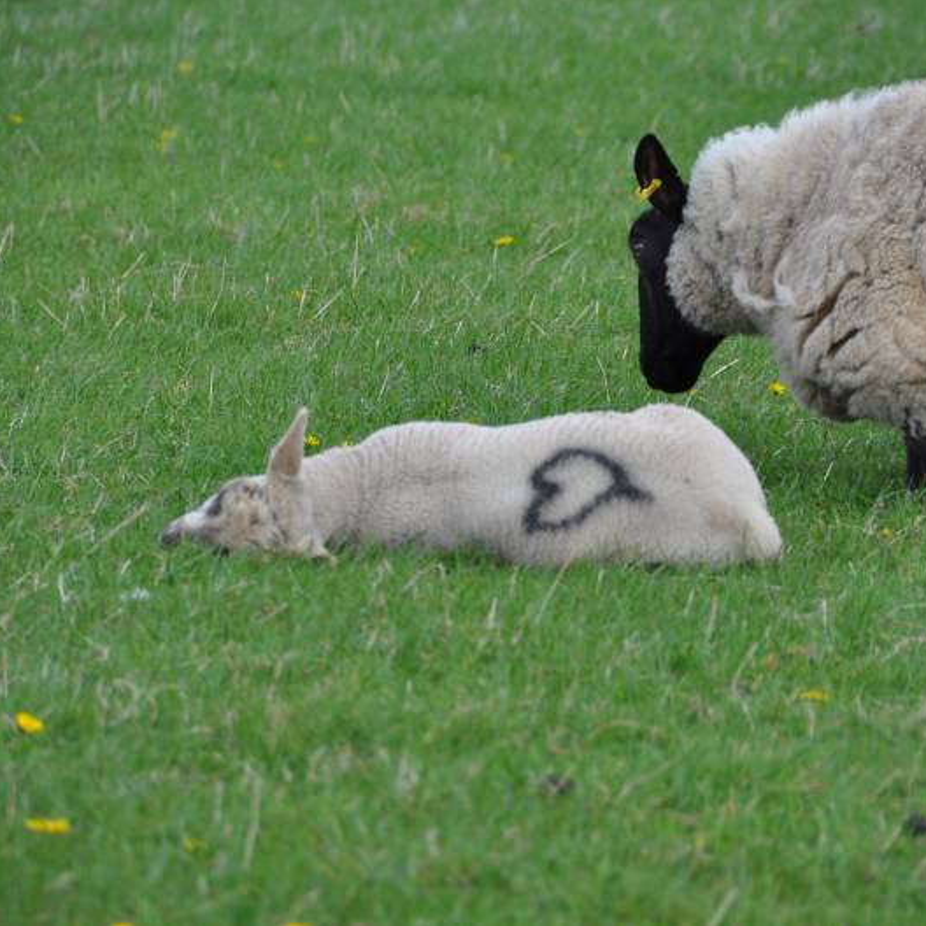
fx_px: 11682
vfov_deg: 4.5
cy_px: 462
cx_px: 528
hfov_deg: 4.5
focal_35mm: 386
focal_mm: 200
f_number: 5.6
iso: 220
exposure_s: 1/500
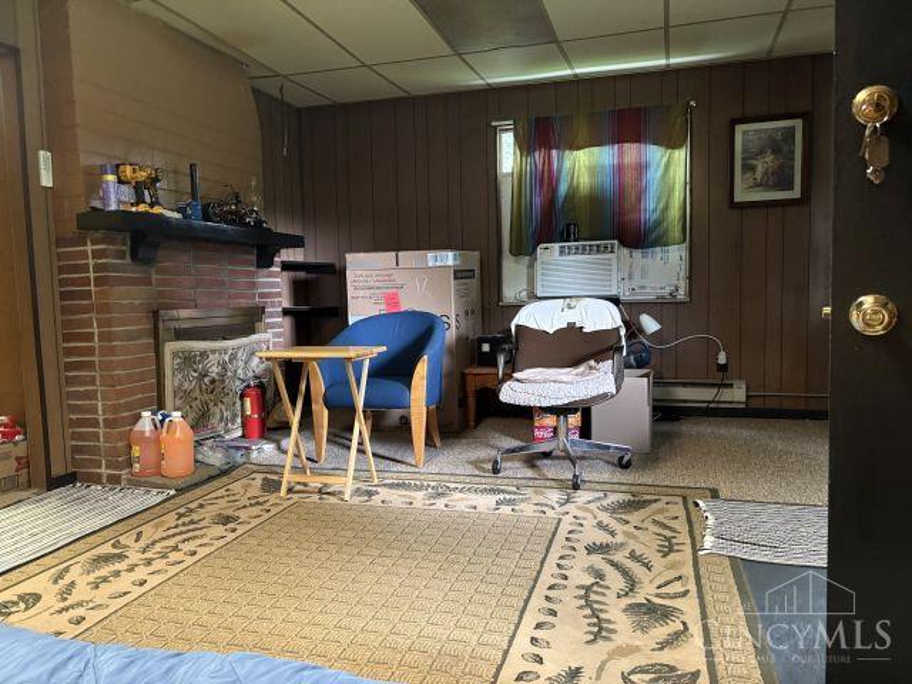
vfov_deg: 53.1
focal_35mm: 26
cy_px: 342
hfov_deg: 67.3
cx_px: 456
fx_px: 685
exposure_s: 1/30
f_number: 1.6
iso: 640
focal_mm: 5.96
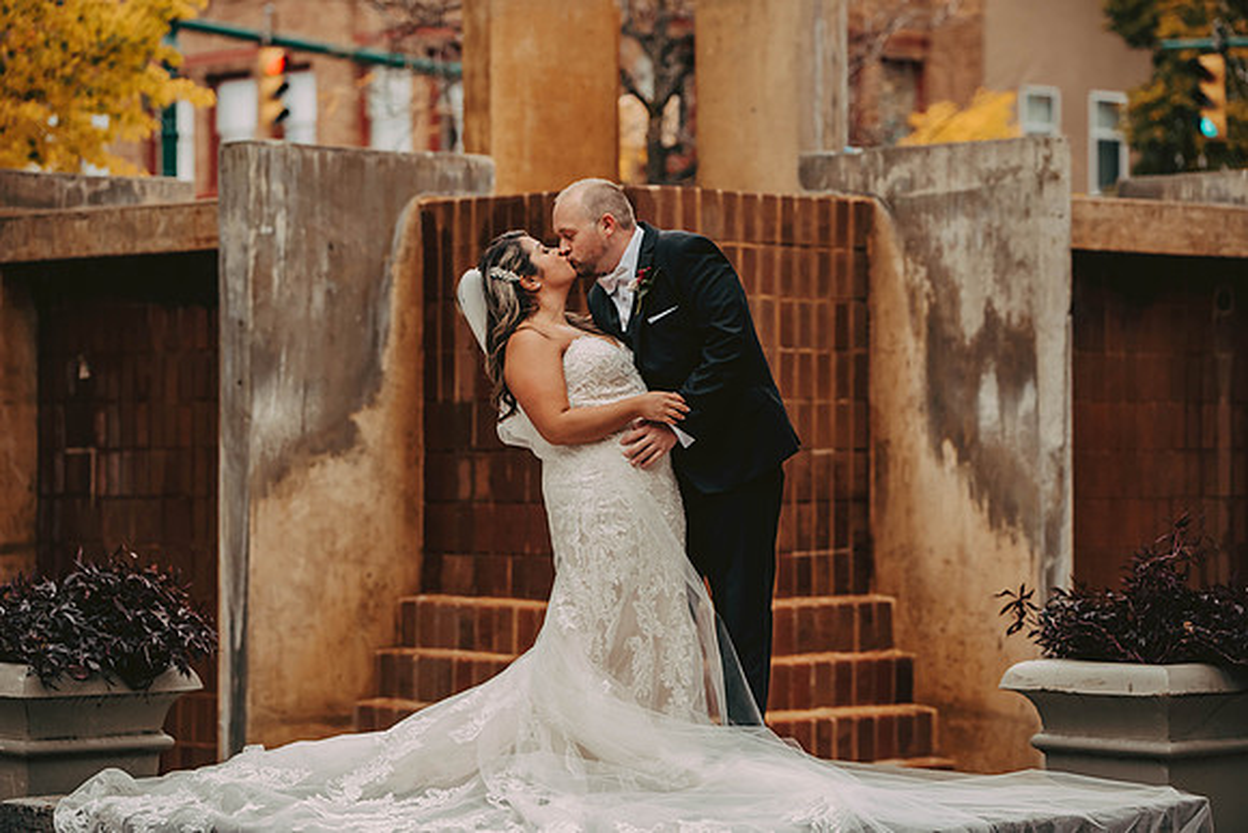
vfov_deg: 12.5
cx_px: 624
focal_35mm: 110
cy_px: 416
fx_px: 3814
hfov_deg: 18.6
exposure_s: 1/800
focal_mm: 110
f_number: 3.2
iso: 800
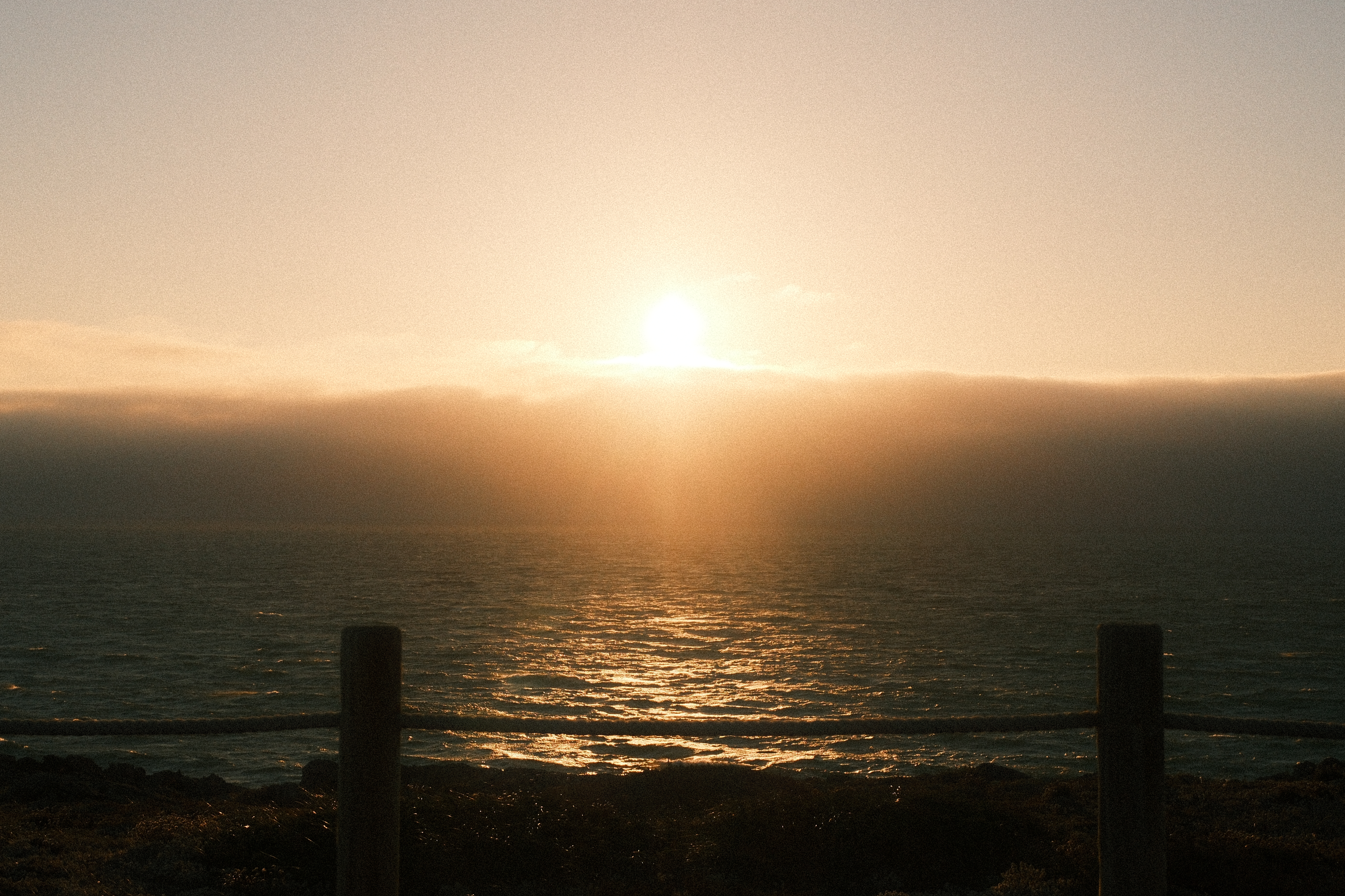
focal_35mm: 56
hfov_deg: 35.6
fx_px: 2092
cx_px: 596
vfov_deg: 24.2
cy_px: 483
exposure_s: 1/3200
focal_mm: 33
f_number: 6.3
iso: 640
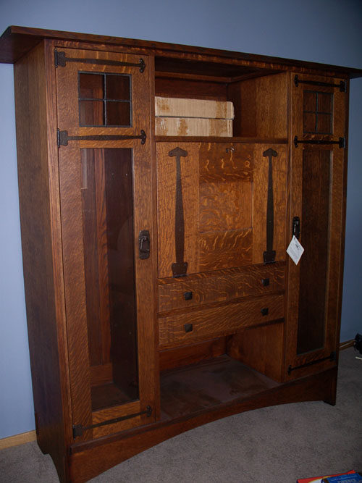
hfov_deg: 39.6
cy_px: 242
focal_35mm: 36
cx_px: 181
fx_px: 502
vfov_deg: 51.4
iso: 64
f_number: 2.8
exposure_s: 1/60
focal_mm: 7.54
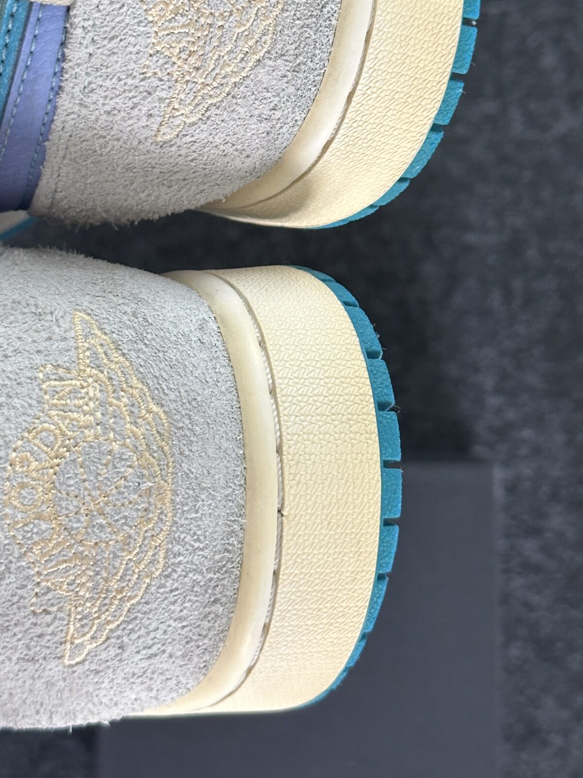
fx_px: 1729
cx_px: 280
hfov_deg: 19.1
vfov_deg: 25.2
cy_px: 260
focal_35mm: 77
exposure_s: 1/50
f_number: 1.78
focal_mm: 6.86
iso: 125
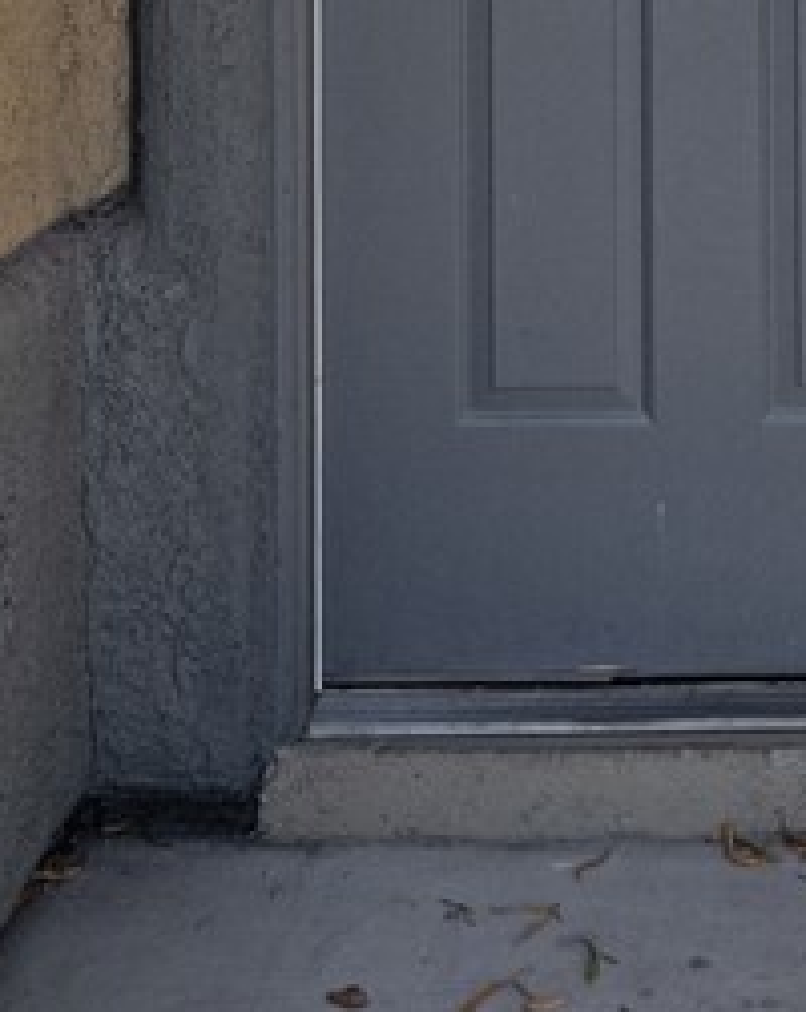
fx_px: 1823
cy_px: -153
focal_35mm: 61
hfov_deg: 24.1
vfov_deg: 27.8
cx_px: 762
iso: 400
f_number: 8
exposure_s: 1/400
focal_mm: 10
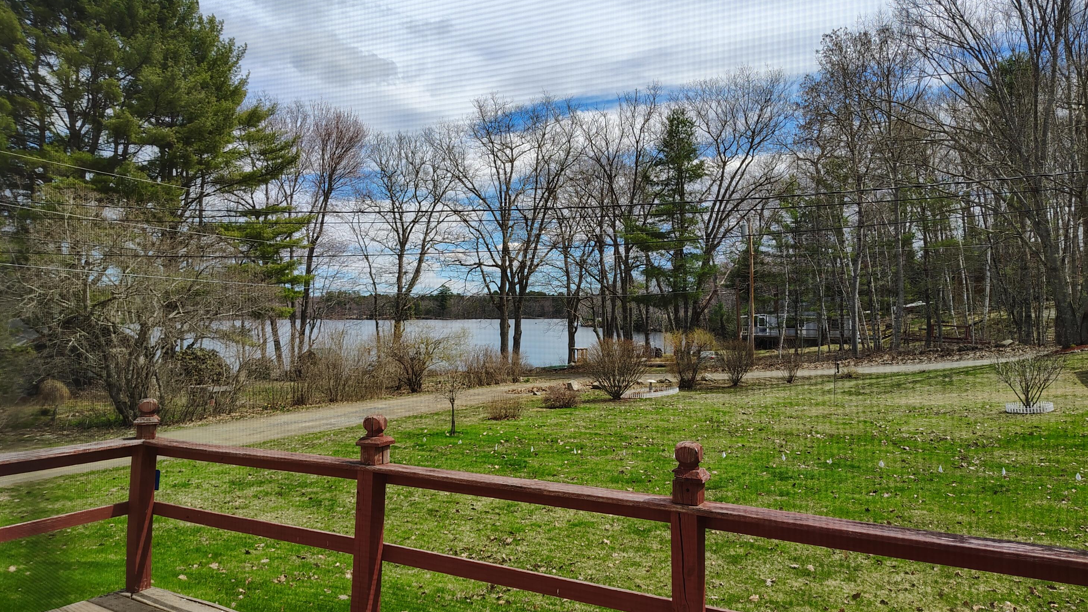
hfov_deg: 69.9
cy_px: 311
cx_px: 536
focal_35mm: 27
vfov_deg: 42.9
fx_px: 779
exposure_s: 1/738
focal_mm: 5.56
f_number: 1.8
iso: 100
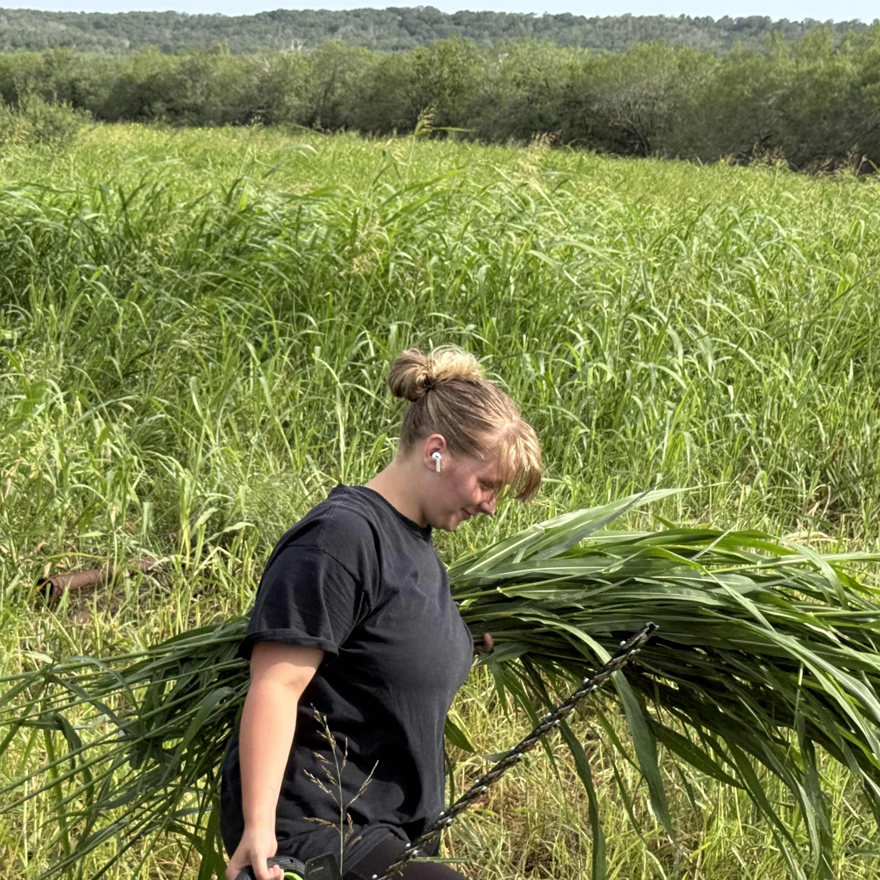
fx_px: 2071
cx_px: 393
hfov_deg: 24.0
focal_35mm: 72
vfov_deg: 23.9
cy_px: 542
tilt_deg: -11.8
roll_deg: -0.5
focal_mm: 6.76
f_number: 1.78
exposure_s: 1/1931
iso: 64
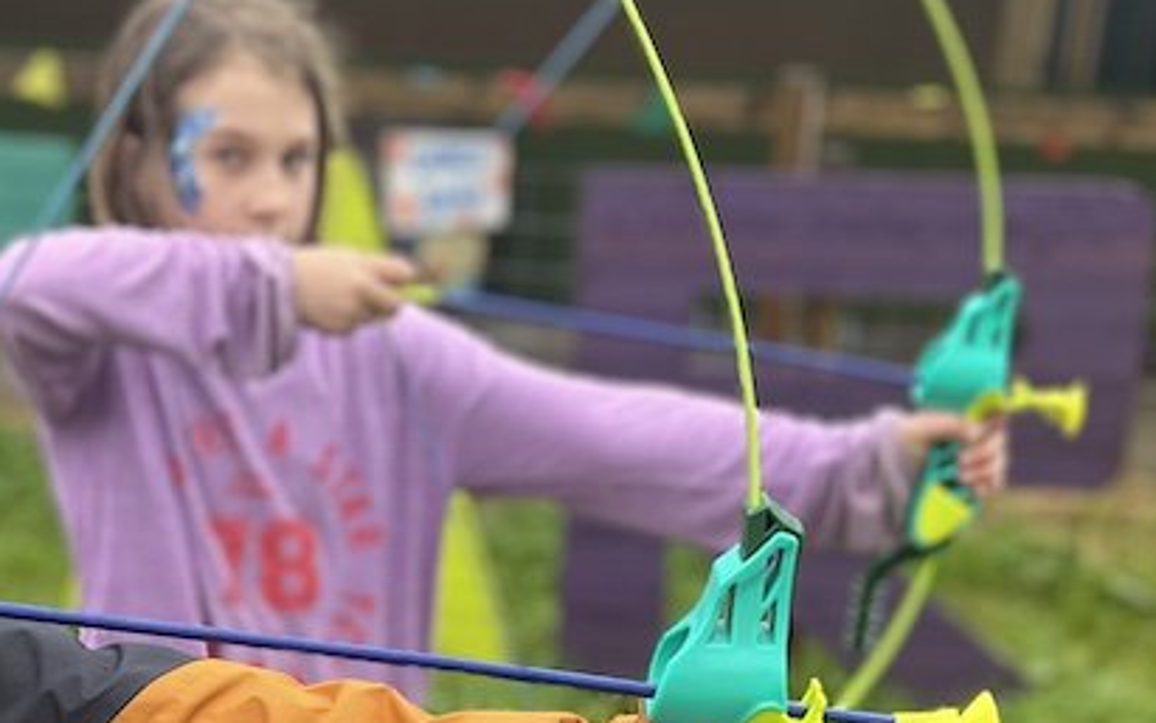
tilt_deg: -17.2
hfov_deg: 30.0
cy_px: 686
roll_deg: -2.8
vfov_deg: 19.0
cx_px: 250
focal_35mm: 67
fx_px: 2111
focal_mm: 5.7
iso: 50
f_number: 1.5
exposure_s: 1/352
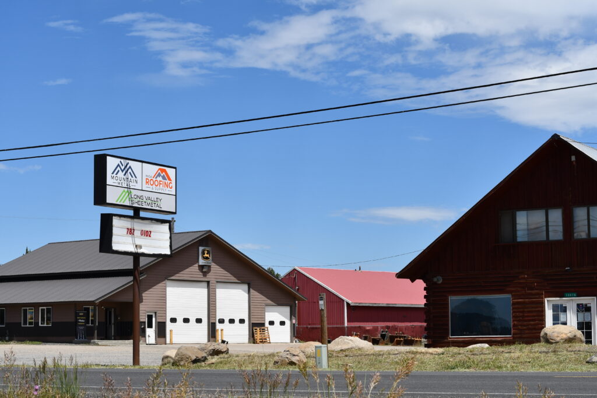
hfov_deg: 27.0
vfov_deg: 18.2
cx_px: 298
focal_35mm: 75
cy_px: 199
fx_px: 1244
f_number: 9
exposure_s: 1/320
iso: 100
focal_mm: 50
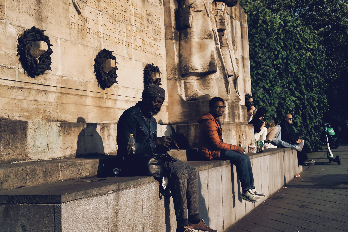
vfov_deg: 25.5
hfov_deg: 37.5
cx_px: 174
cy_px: 116
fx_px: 512
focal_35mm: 53
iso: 200
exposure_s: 1/2400
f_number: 5.6
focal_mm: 35
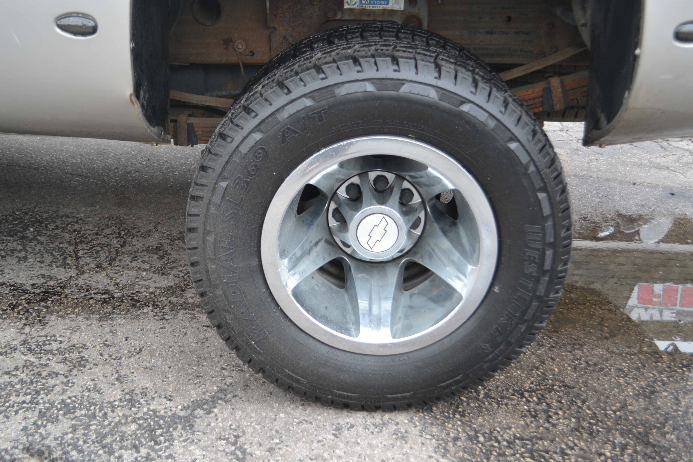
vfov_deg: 34.2
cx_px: 346
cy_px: 231
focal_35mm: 39
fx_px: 751
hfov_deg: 49.6
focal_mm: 26
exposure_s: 1/125
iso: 360
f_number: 5.6
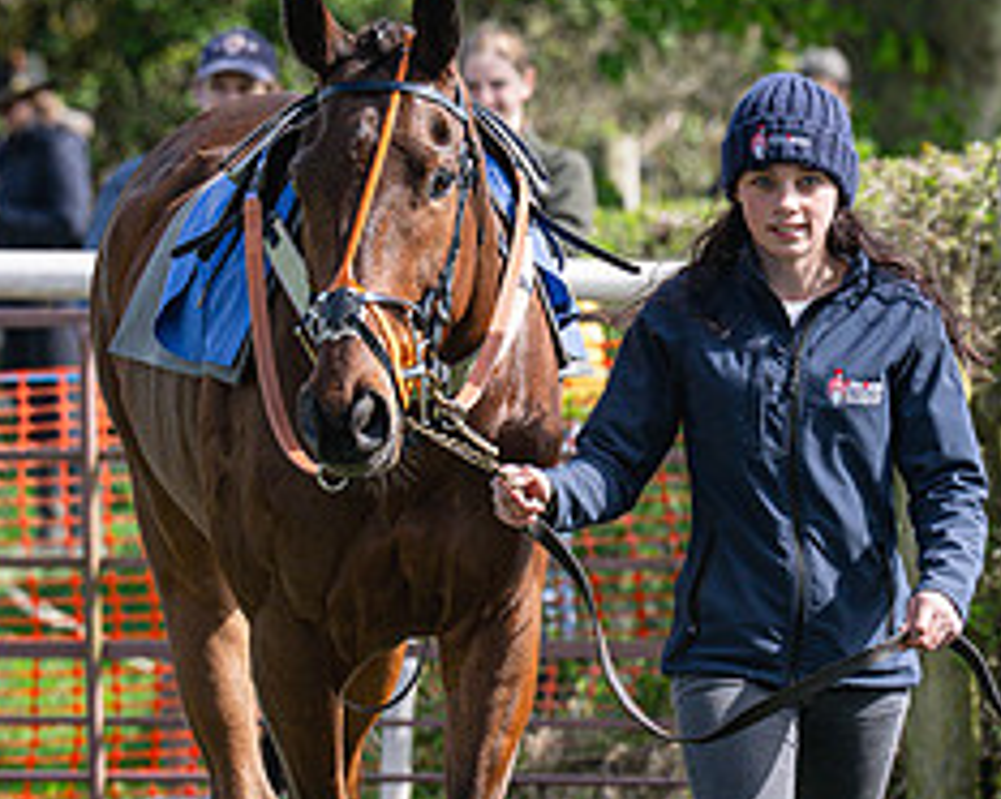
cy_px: 457
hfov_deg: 2.7
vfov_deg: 2.1
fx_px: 21313
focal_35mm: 720
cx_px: 819
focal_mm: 200
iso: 400
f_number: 5
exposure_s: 1/1600
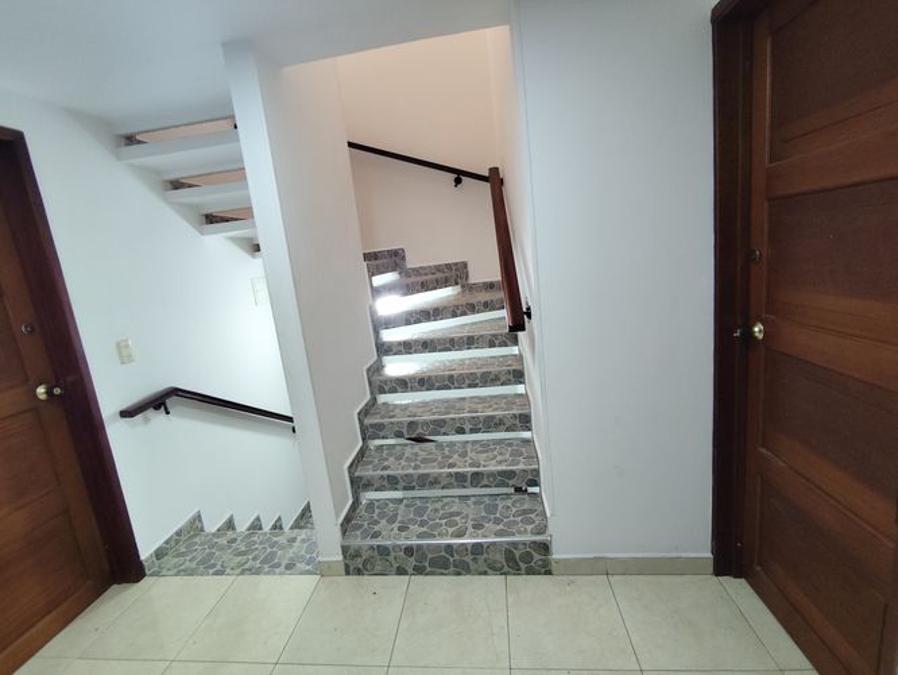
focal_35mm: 16
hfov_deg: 94.5
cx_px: 449
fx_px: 415
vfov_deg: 78.1
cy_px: 338
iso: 250
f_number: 2.2
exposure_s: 1/60
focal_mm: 1.65
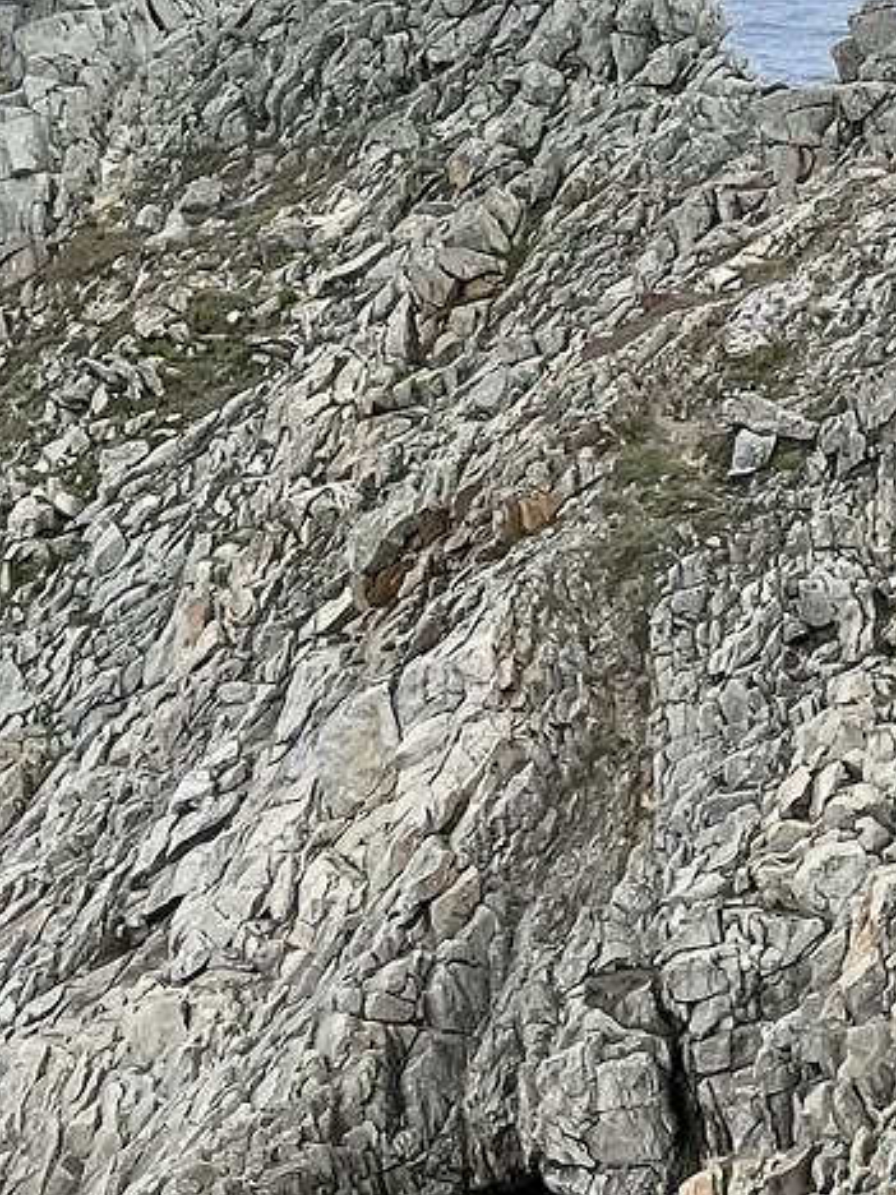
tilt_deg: -4.4
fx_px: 11631
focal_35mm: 337
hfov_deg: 4.3
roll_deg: -0.3
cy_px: 319
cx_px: -990
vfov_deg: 5.9
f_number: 2.8
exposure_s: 1/769
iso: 32
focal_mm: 9
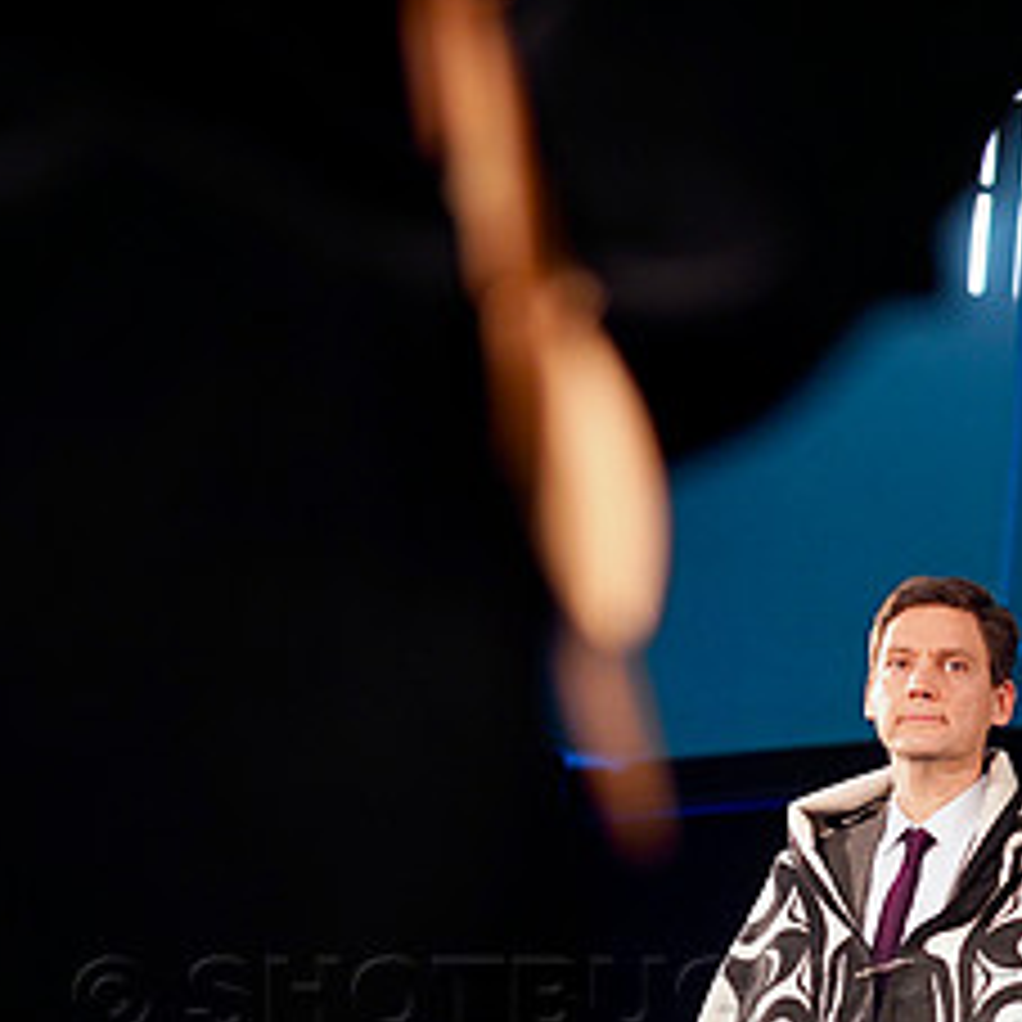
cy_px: 977
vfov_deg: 14.6
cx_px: 637
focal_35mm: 118
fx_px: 3941
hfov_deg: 14.8
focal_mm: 70
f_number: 4
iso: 1250
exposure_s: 1/160
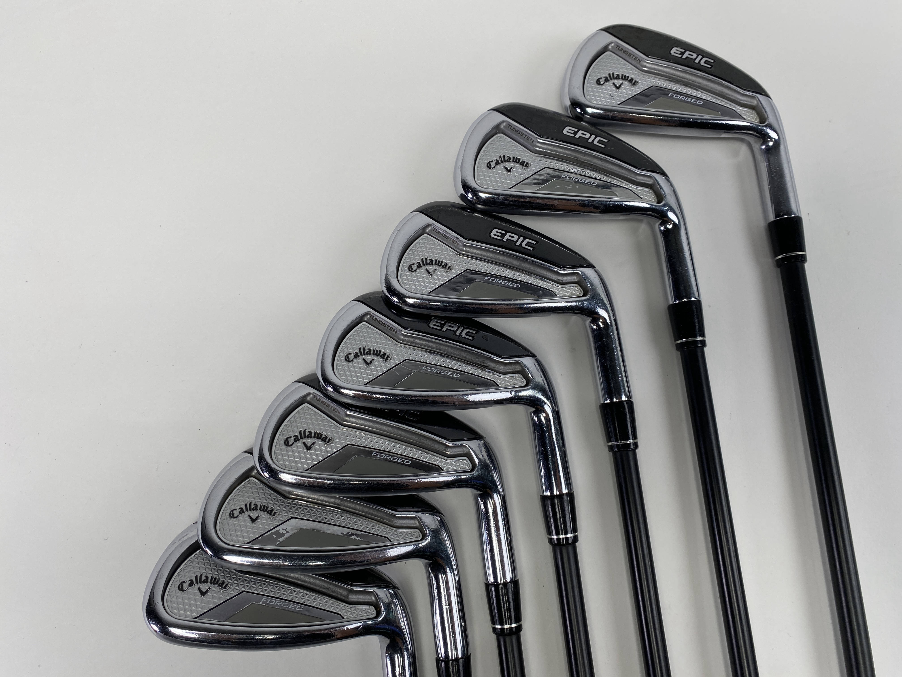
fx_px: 677
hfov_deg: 67.3
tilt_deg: -81.5
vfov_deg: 53.1
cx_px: 451
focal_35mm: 26
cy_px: 338
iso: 32
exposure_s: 1/301
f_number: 1.8
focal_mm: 4.25
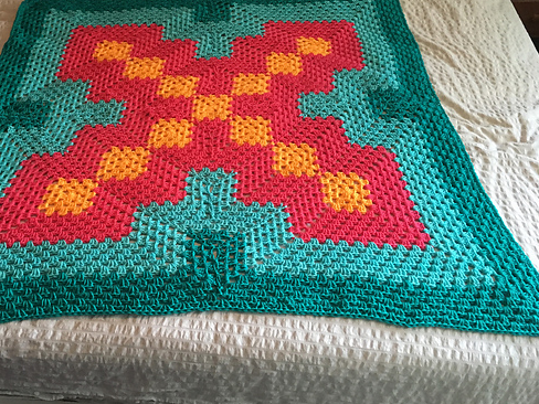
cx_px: 200
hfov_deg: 48.5
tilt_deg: -43.5
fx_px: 592
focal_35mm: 38
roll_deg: +0.4
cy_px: 153
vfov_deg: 37.5
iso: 200
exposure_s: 1/30
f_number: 2.2
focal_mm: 4.15
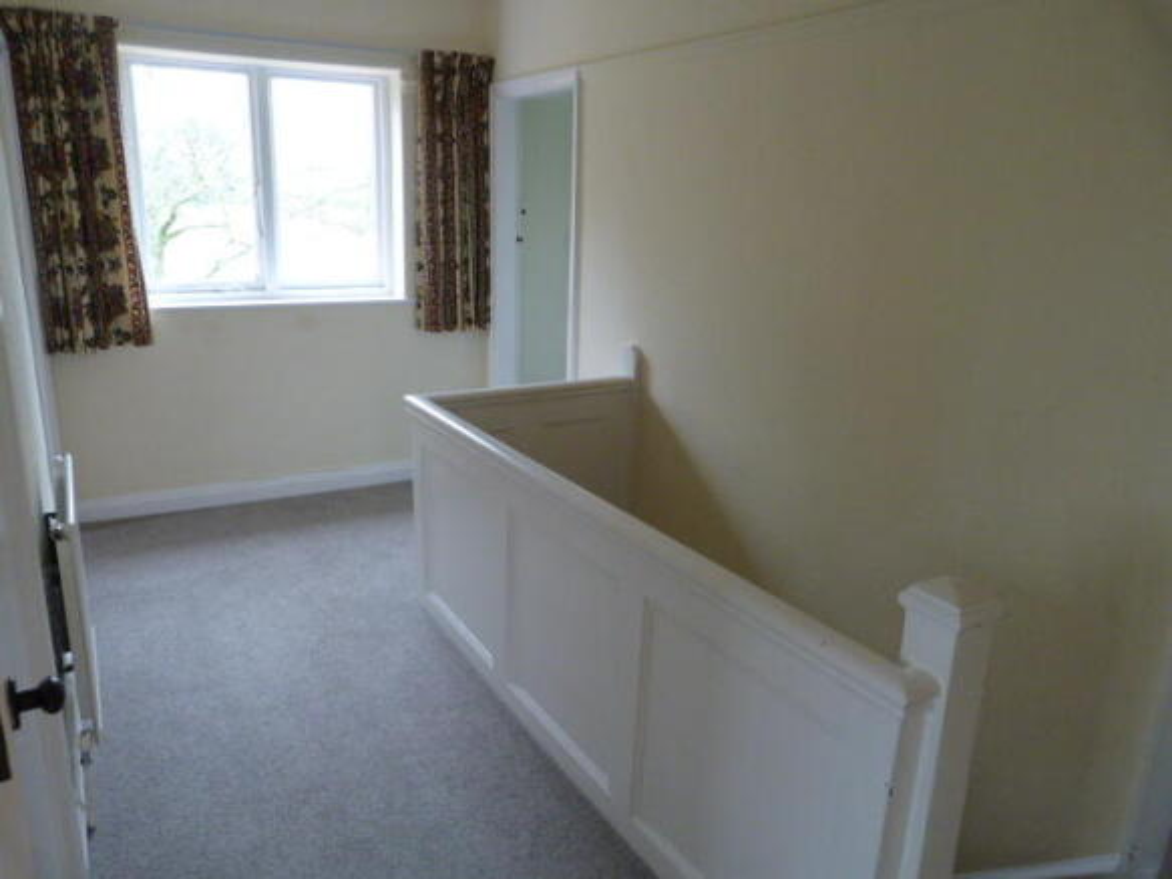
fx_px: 846
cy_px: 440
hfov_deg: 69.4
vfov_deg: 54.9
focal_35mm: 25
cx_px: 586
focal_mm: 4.5
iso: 320
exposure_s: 1/60
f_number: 2.8
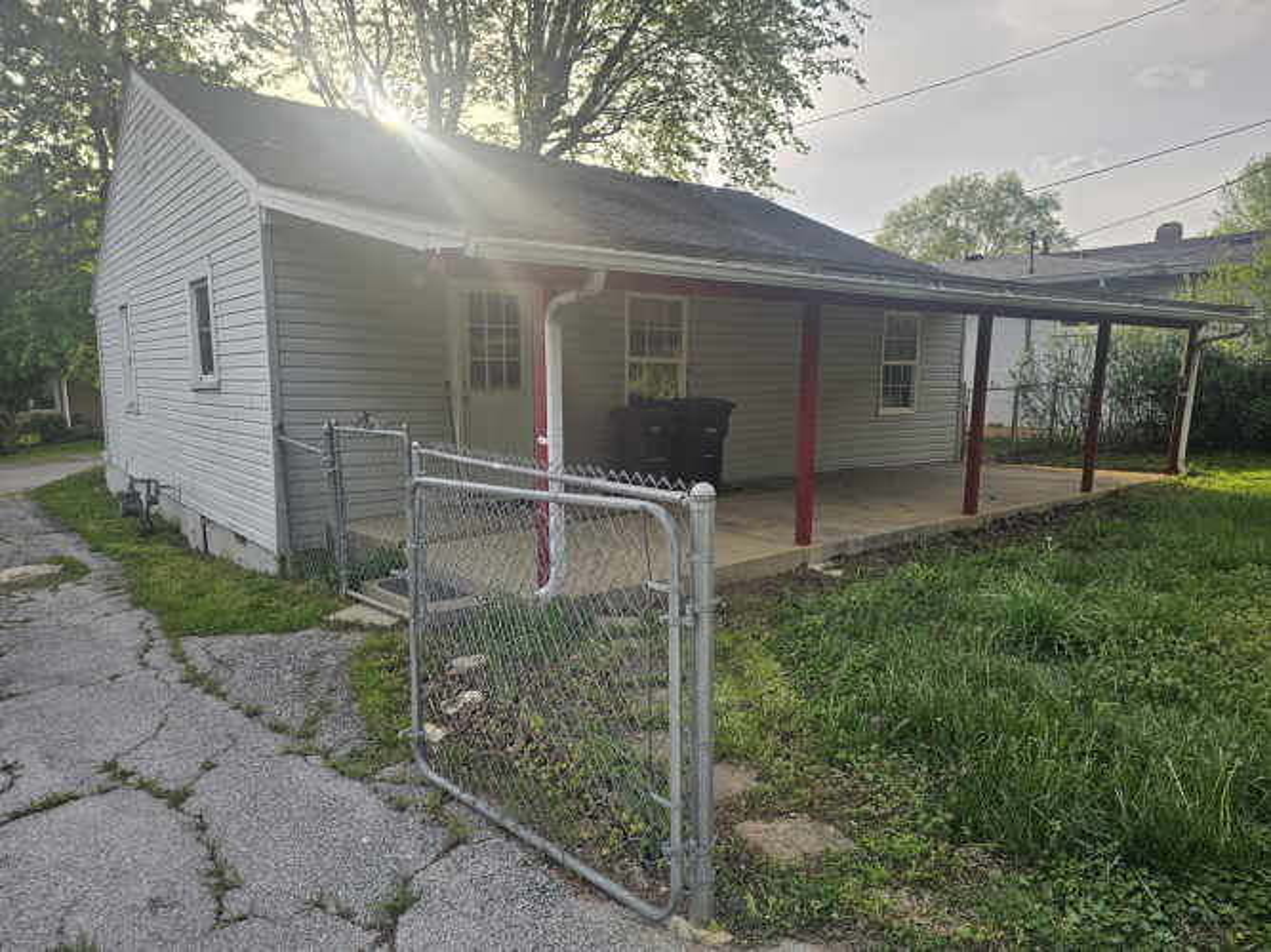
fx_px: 844
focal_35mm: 23
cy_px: 476
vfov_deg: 58.9
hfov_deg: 73.9
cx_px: 636
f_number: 1.7
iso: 10
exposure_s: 1/219
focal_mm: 6.3
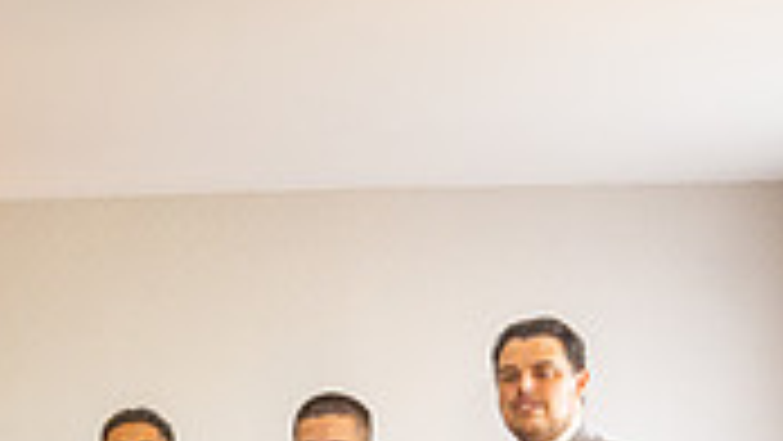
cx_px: 130
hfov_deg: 29.7
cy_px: 711
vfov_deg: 15.7
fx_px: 1433
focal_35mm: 69
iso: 800
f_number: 2.8
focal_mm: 25.4
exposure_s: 1/80
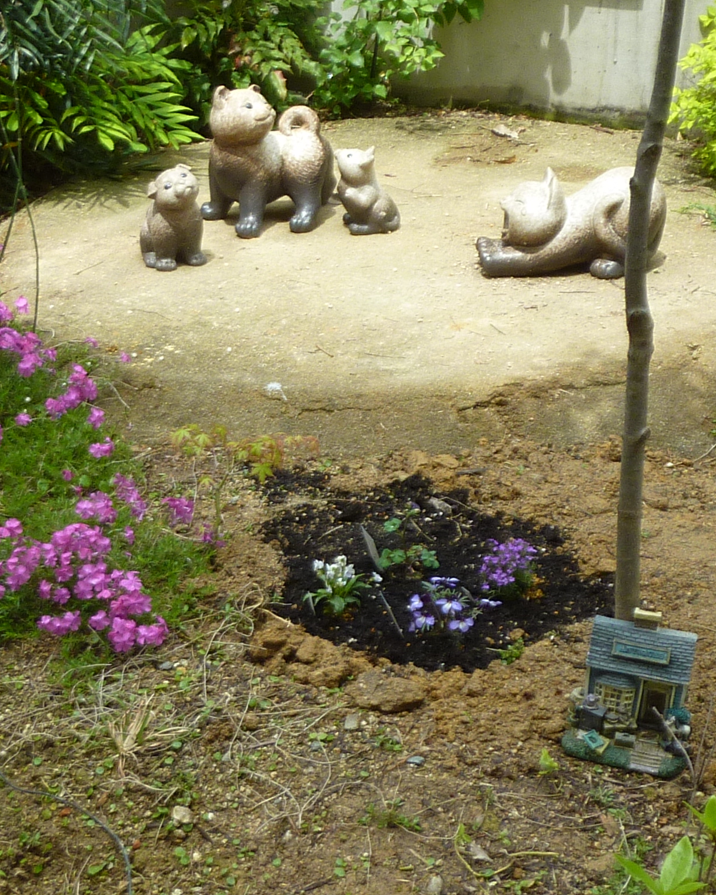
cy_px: 450
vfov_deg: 30.0
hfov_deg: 24.1
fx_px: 1669
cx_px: 232
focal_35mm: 63
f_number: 4
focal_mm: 4.4
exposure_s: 1/160
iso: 80
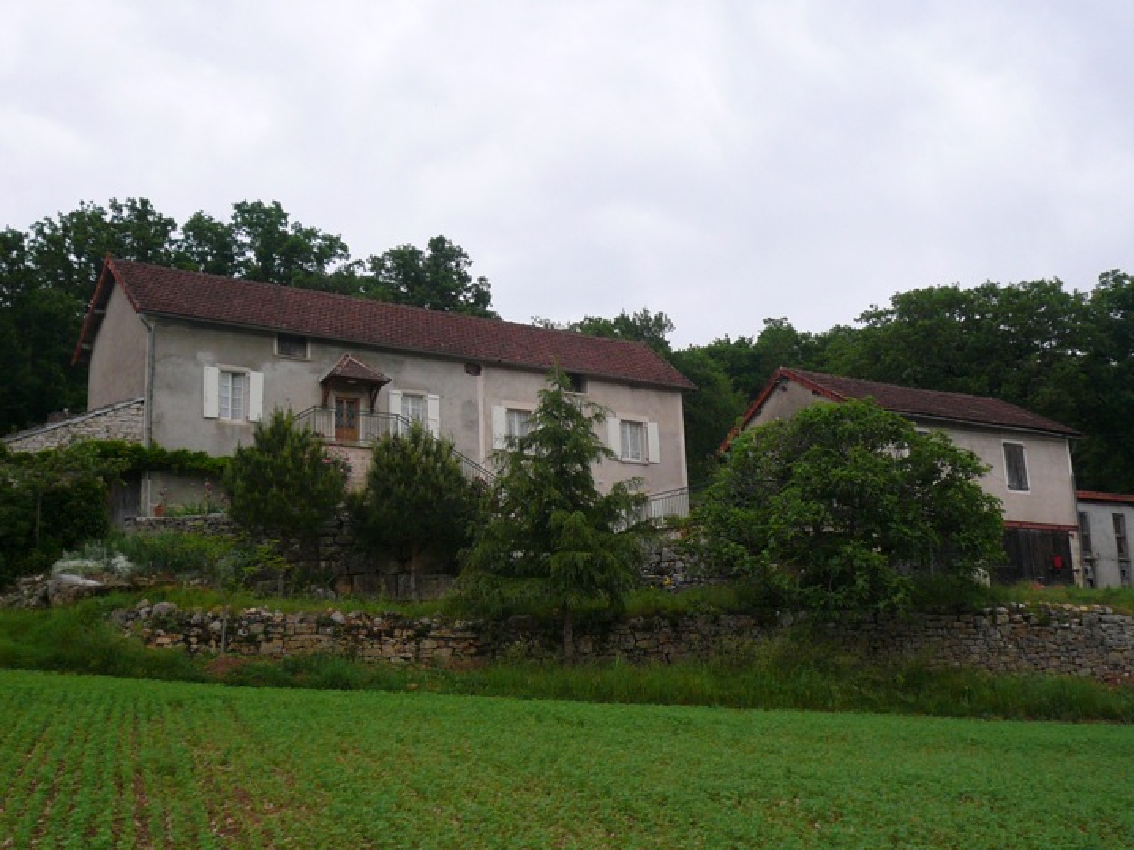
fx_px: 1277
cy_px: 431
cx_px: 565
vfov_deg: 36.8
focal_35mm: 39
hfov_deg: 47.9
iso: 100
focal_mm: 4.7
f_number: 2.8
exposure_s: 1/400
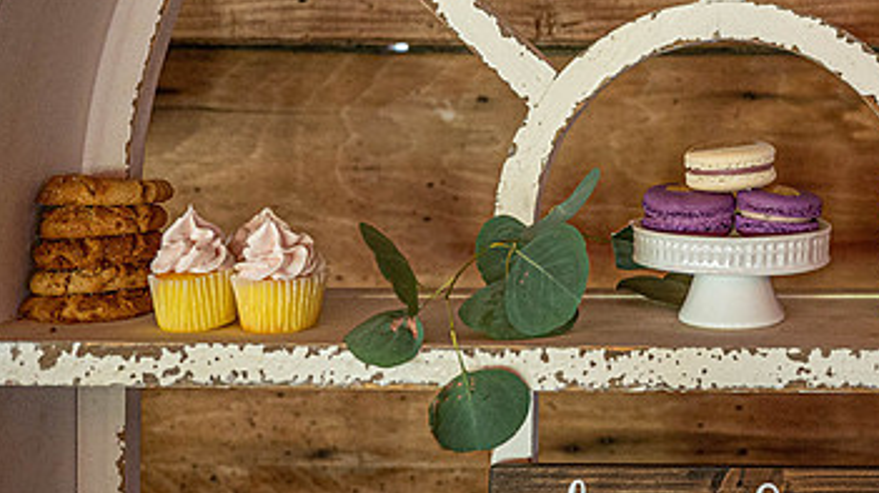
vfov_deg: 18.6
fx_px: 1468
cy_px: 17
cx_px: 720
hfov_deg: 32.3
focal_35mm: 63
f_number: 2.8
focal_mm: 27.5
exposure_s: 1/125
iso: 2000
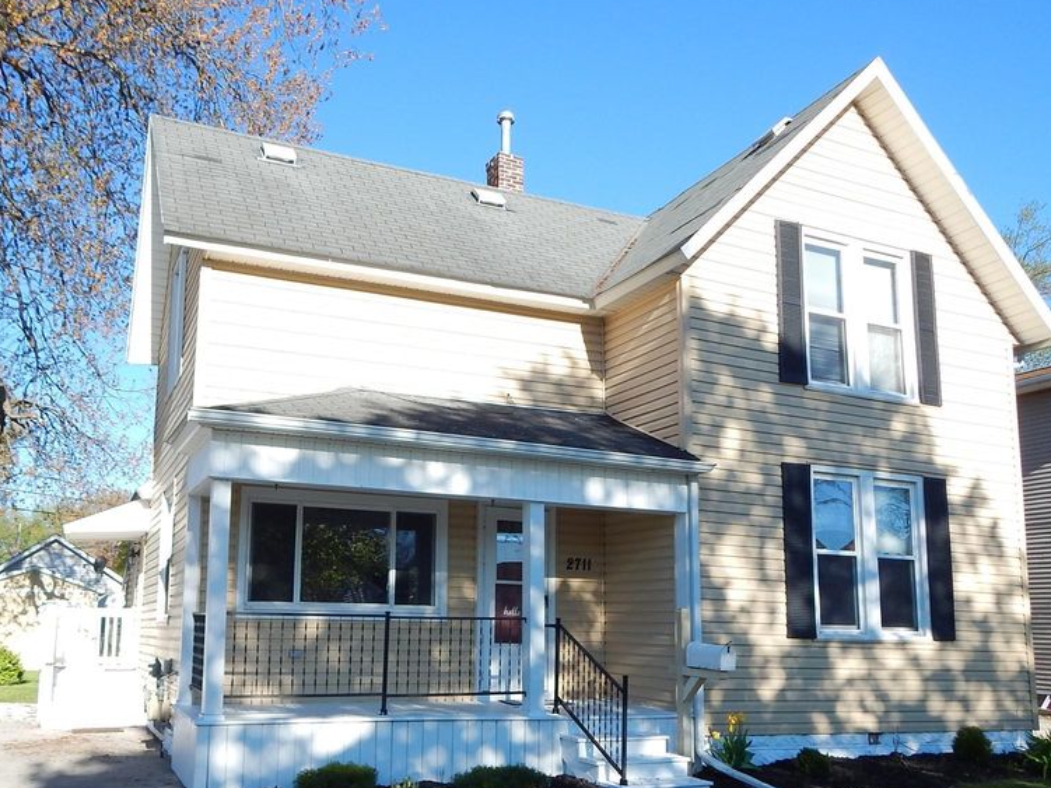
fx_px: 911
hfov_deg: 59.7
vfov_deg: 46.4
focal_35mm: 30
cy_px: 494
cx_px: 441
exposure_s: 1/800
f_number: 3
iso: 125
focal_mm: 4
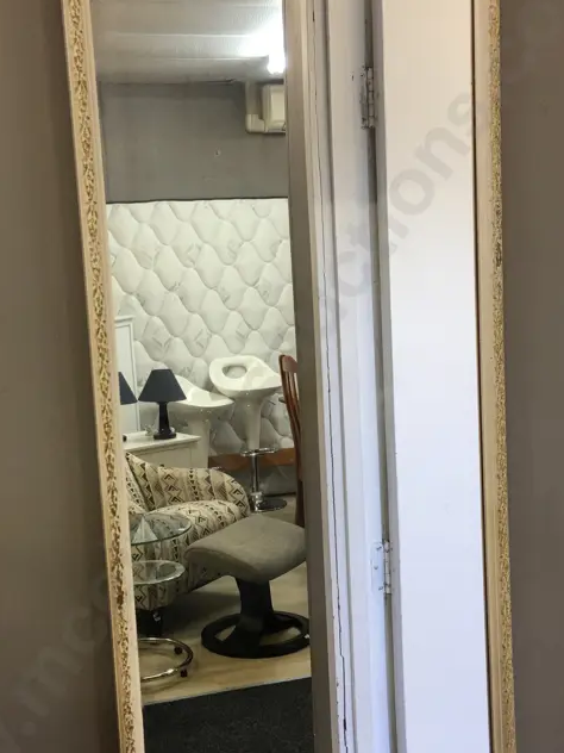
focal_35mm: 47
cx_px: 255
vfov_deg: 40.4
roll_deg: +1.9
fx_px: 1021
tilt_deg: -6.3
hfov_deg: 30.9
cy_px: 400
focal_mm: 4.15
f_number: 2.2
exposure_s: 1/33
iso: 40
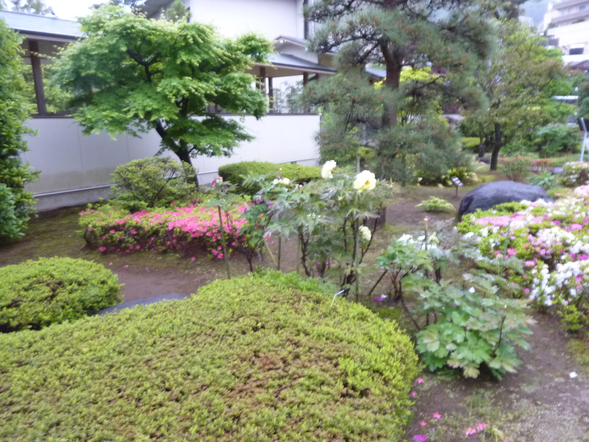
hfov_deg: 69.4
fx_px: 425
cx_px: 294
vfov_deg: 54.9
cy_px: 221
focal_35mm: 25
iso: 320
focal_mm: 4.1
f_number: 3.3
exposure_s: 1/60
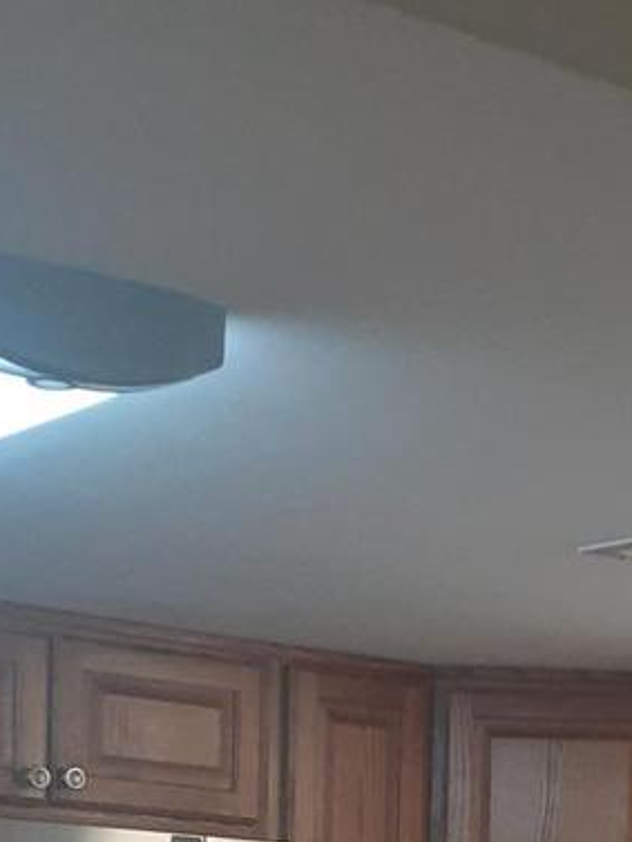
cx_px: 777
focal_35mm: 110
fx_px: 2676
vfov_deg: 16.8
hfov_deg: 13.1
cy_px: 1101
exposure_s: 1/60
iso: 160
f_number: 1.9
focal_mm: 3.6
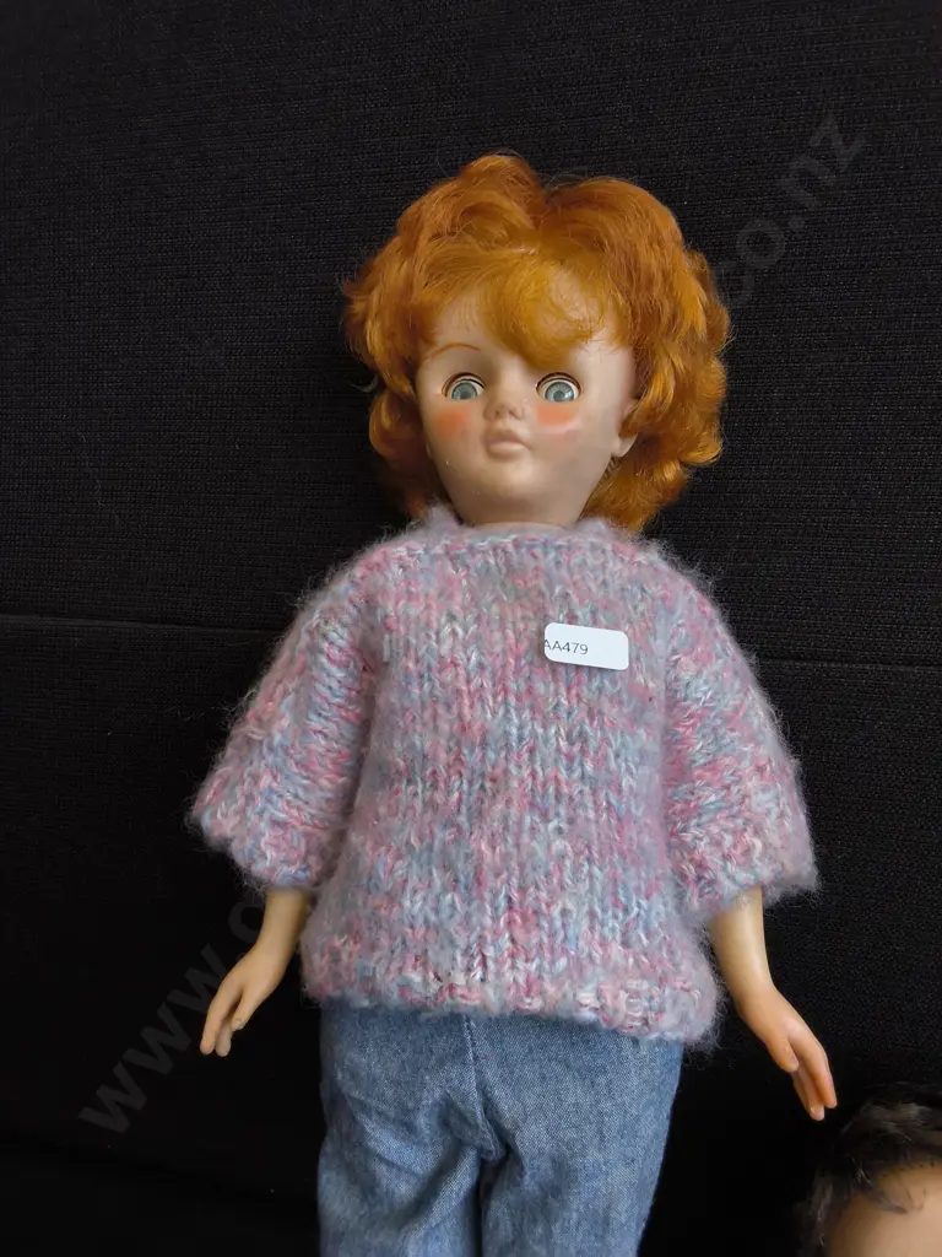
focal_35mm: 27
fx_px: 980
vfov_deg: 65.3
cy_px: 628
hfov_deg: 51.4
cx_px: 471
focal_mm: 2.87
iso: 40
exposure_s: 1/100
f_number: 2
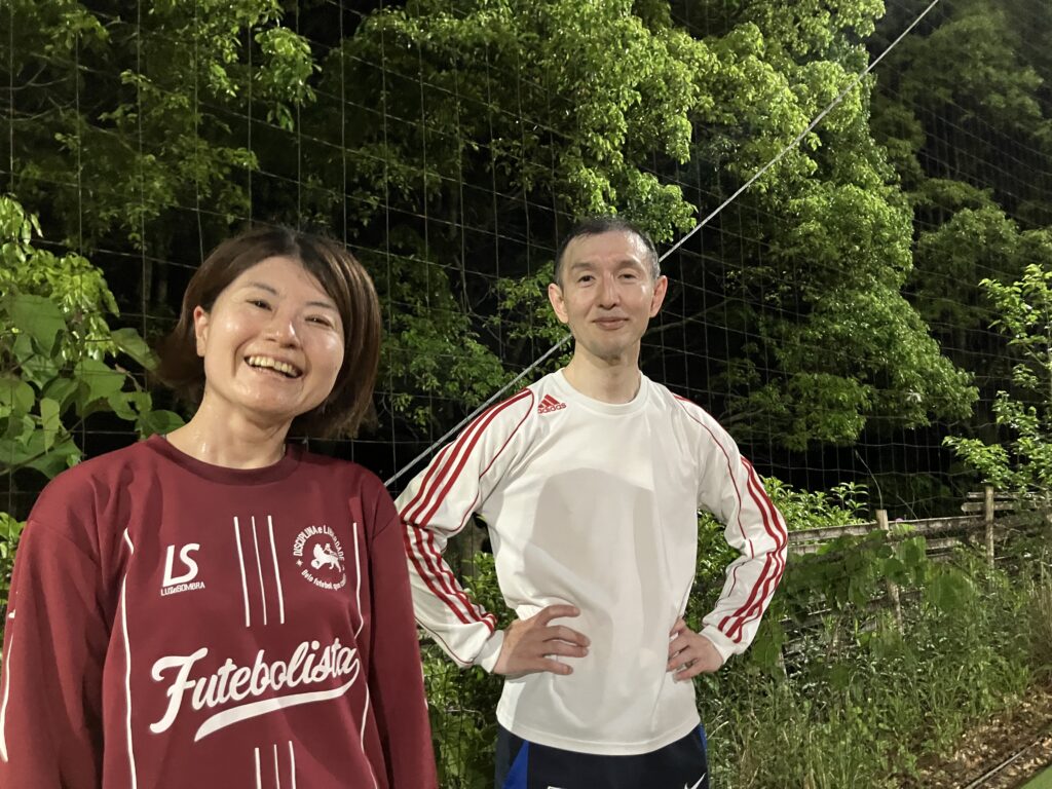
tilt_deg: +3.5
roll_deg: +2.5
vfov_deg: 49.7
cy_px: 394
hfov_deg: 63.4
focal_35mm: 28
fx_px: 851
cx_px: 526
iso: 500
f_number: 1.8
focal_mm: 3.99
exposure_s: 1/30
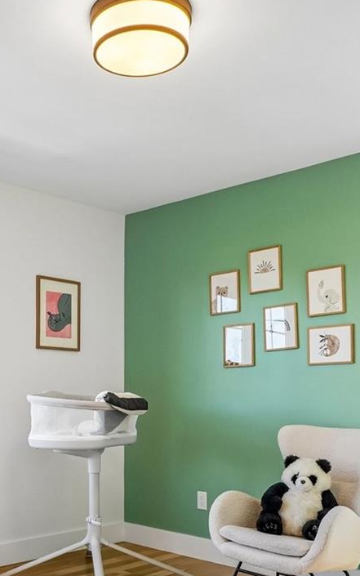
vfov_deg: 50.2
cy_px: 394
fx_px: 599
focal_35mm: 38
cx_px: 71
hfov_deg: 32.5
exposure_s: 1/30
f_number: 8
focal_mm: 11
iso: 100
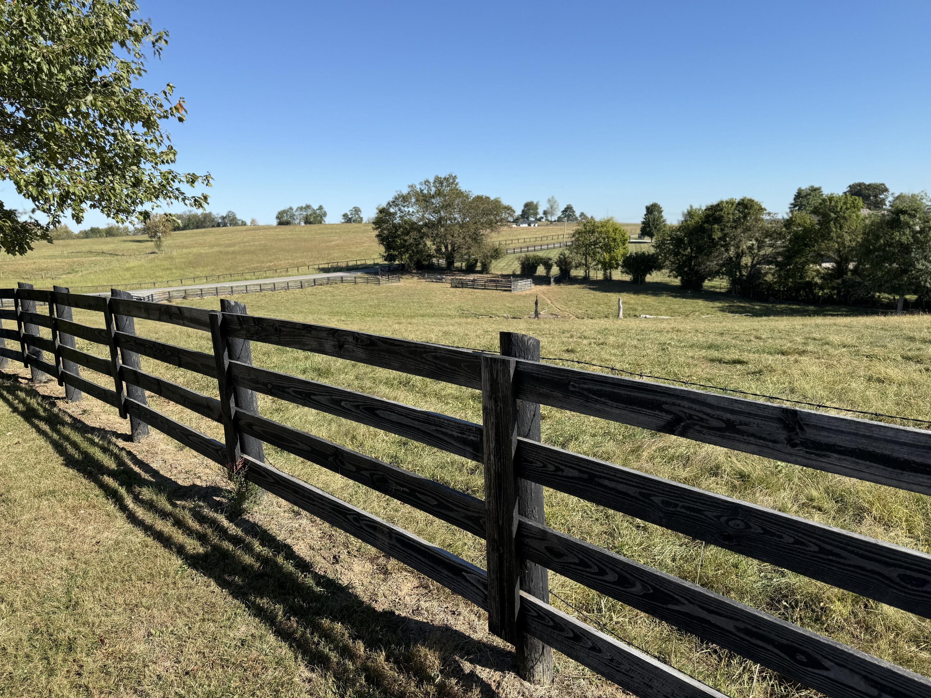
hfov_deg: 71.6
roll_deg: +2.5
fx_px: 645
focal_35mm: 24
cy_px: 349
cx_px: 466
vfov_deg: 56.8
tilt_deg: -11.2
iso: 80
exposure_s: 1/3425
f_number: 1.78
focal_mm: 6.76
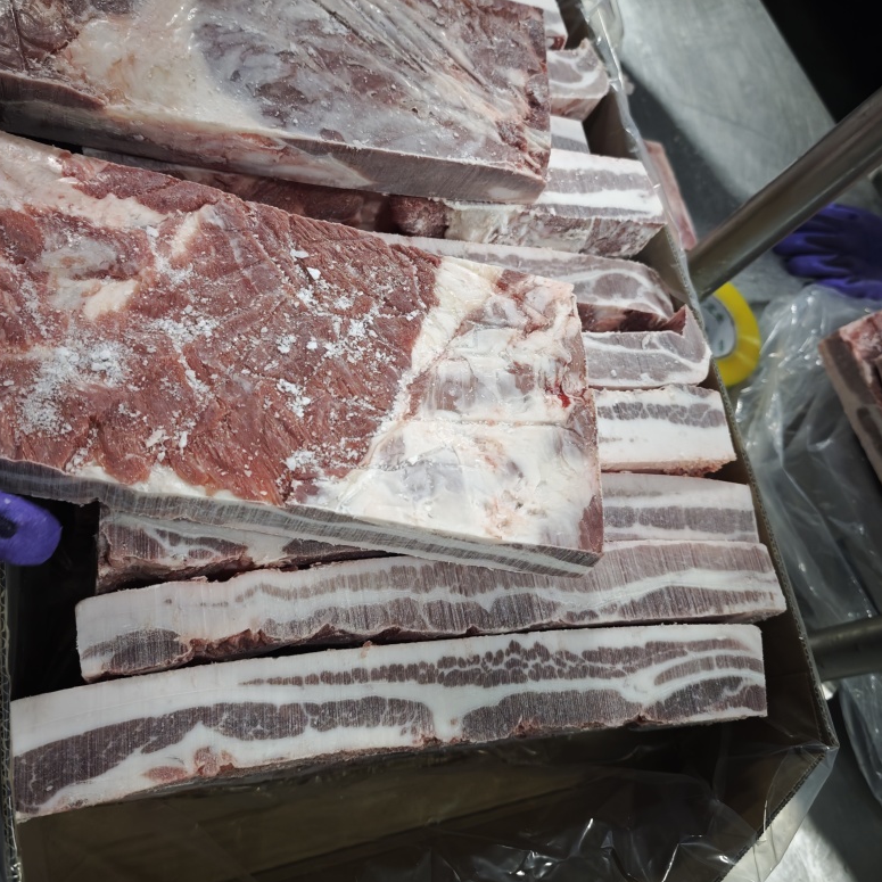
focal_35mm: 28
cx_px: 443
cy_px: 382
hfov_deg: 57.3
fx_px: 807
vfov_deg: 57.1
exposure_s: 1/240
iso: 2000
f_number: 1.62
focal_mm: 6.55
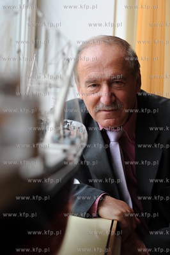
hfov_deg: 16.0
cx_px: 85
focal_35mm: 85
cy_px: 128
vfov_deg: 23.9
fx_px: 603
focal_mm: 85
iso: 400
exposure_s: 1/640
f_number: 4
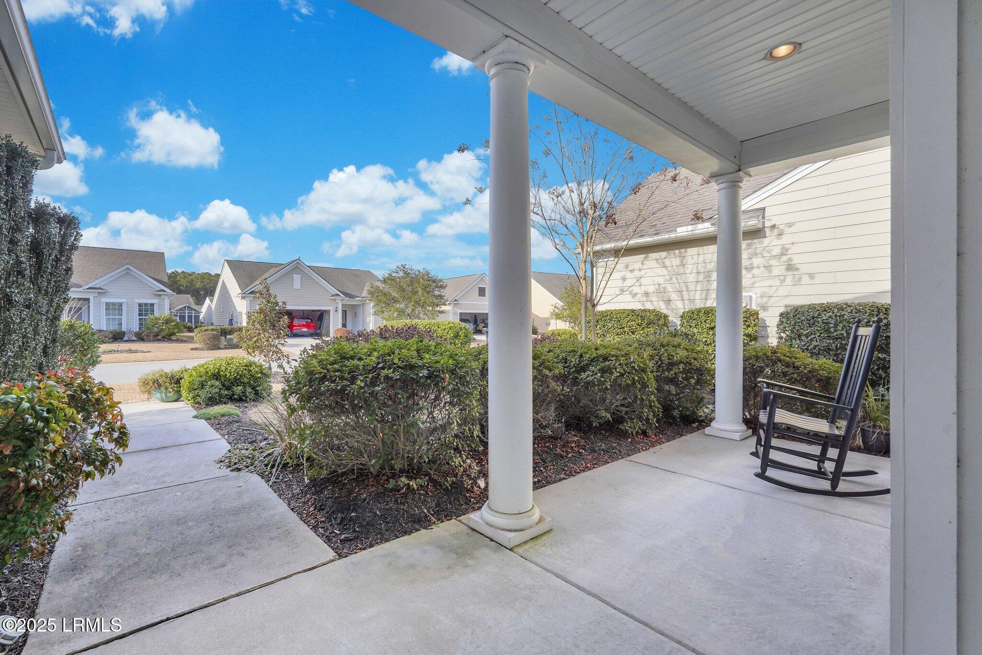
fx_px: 436
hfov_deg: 96.7
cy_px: 328
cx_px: 491
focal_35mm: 16
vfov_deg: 73.7
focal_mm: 16
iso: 320
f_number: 9
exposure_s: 1/500
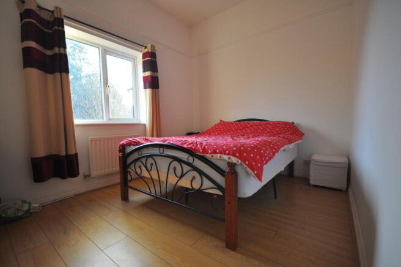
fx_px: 167
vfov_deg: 77.2
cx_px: 200
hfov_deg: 100.4
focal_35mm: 15
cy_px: 134
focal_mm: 10
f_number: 4
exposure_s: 1/15
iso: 320
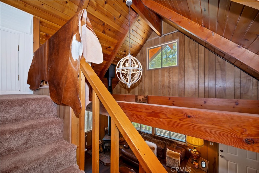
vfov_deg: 81.1
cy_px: 86
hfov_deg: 104.3
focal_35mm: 14
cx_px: 130
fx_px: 101
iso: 400
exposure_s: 1/20
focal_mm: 14
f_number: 8
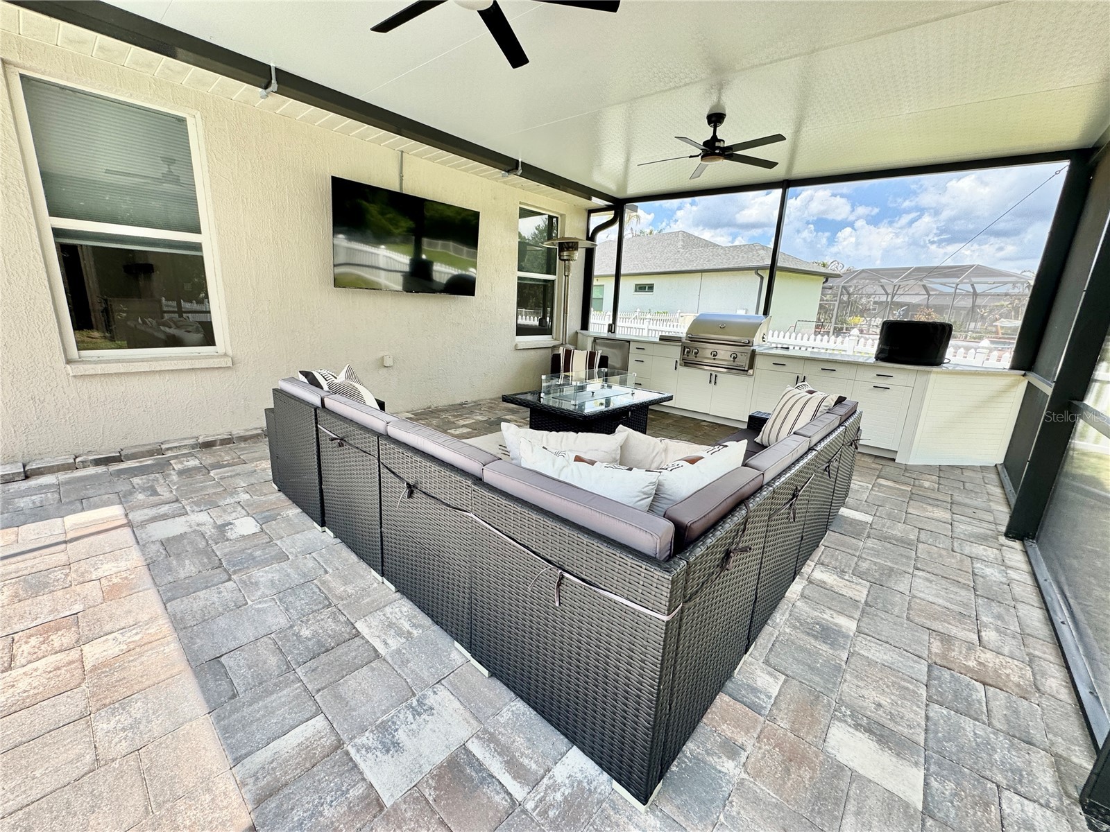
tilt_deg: -15.0
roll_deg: -2.7
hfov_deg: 102.1
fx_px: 449
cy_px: 416
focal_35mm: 14
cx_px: 555
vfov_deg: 85.7
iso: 40
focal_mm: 2.22
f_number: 2.2
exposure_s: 1/188
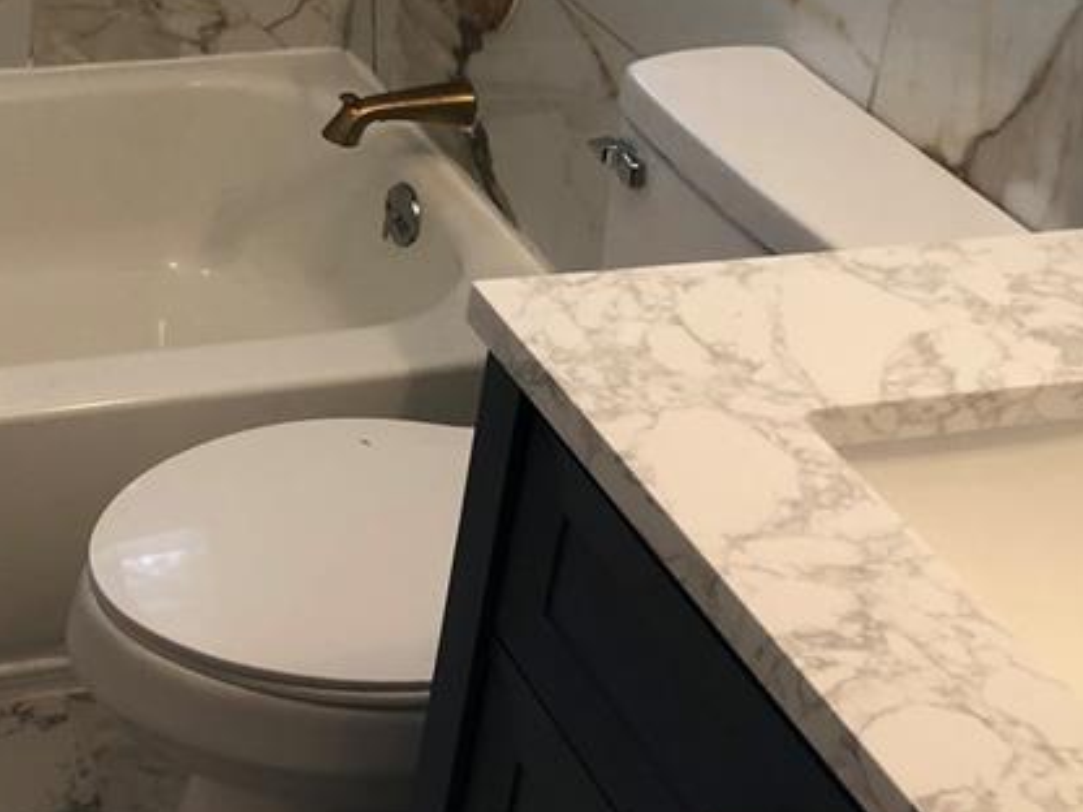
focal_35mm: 69
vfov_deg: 20.7
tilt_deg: -24.5
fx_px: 2159
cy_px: 13
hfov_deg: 26.9
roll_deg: -4.4
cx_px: 55
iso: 40
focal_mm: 3.99
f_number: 1.8
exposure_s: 1/17
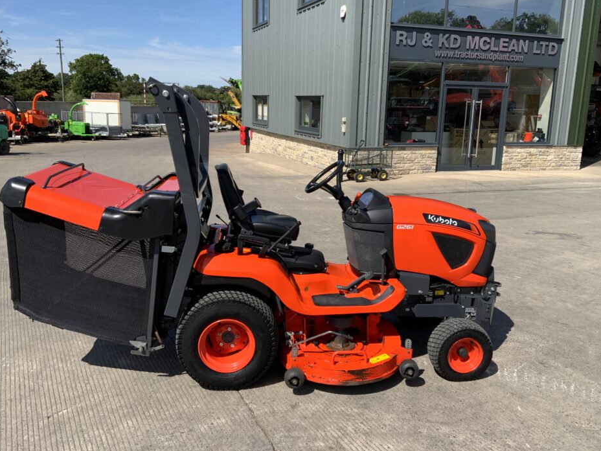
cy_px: 226
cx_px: 304
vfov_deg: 44.2
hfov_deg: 56.8
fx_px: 556
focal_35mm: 32
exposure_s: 1/1848
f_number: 1.8
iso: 16
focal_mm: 3
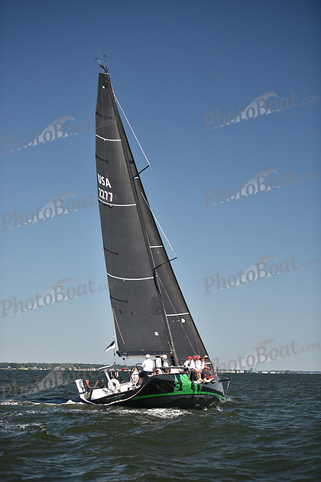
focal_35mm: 70
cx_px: 160
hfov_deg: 19.5
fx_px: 936
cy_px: 241
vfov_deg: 28.8
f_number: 2.8
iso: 250
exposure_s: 1/1600
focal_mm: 70
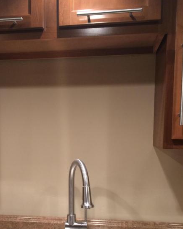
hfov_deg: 37.1
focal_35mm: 40
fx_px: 271
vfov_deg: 44.9
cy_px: 157
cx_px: 67
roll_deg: +0.4
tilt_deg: -4.3
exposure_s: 1/30
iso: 100
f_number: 2.2
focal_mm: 4.15
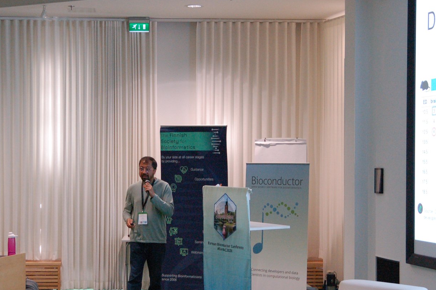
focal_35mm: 79
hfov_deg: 25.7
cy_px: 170
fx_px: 956
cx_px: 191
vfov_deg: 17.2
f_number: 4
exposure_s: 1/125
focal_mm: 32
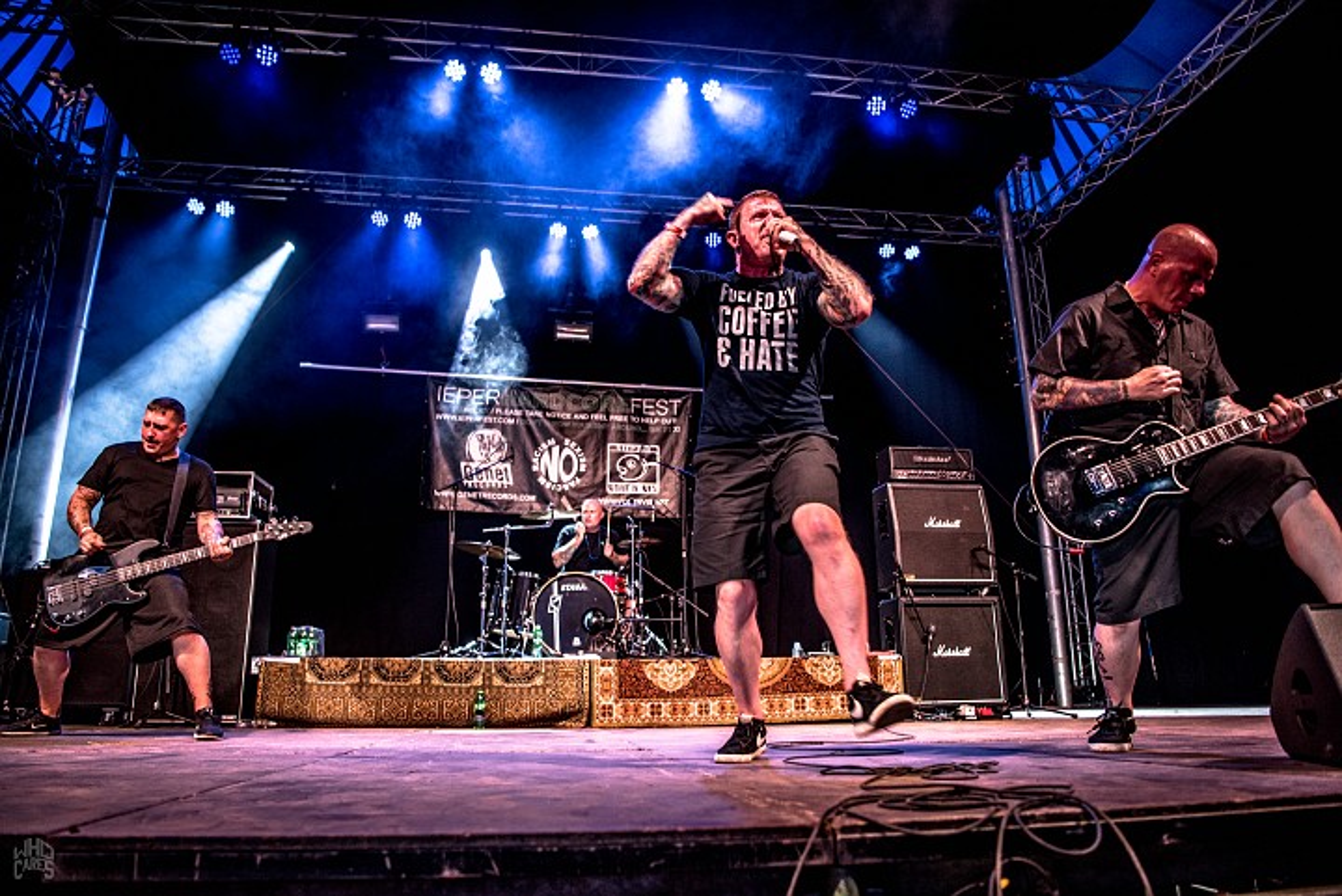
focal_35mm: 24
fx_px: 895
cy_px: 448
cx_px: 671
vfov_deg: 53.2
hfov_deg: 73.7
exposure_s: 1/100
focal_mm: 24
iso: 640
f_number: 2.8
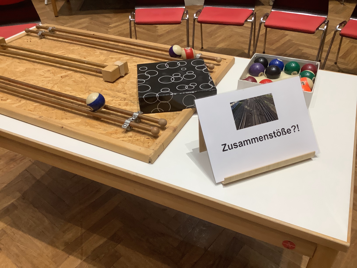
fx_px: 320
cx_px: 178
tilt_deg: -36.4
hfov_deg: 58.4
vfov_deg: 45.4
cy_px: 134
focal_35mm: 31
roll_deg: +2.4
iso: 100
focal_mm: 3.3
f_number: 2.4
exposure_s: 1/60
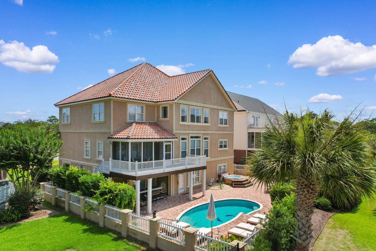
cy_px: 126
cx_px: 188
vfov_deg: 57.2
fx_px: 230
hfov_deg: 78.6
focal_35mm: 22
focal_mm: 8.38
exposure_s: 1/800
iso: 100
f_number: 2.8
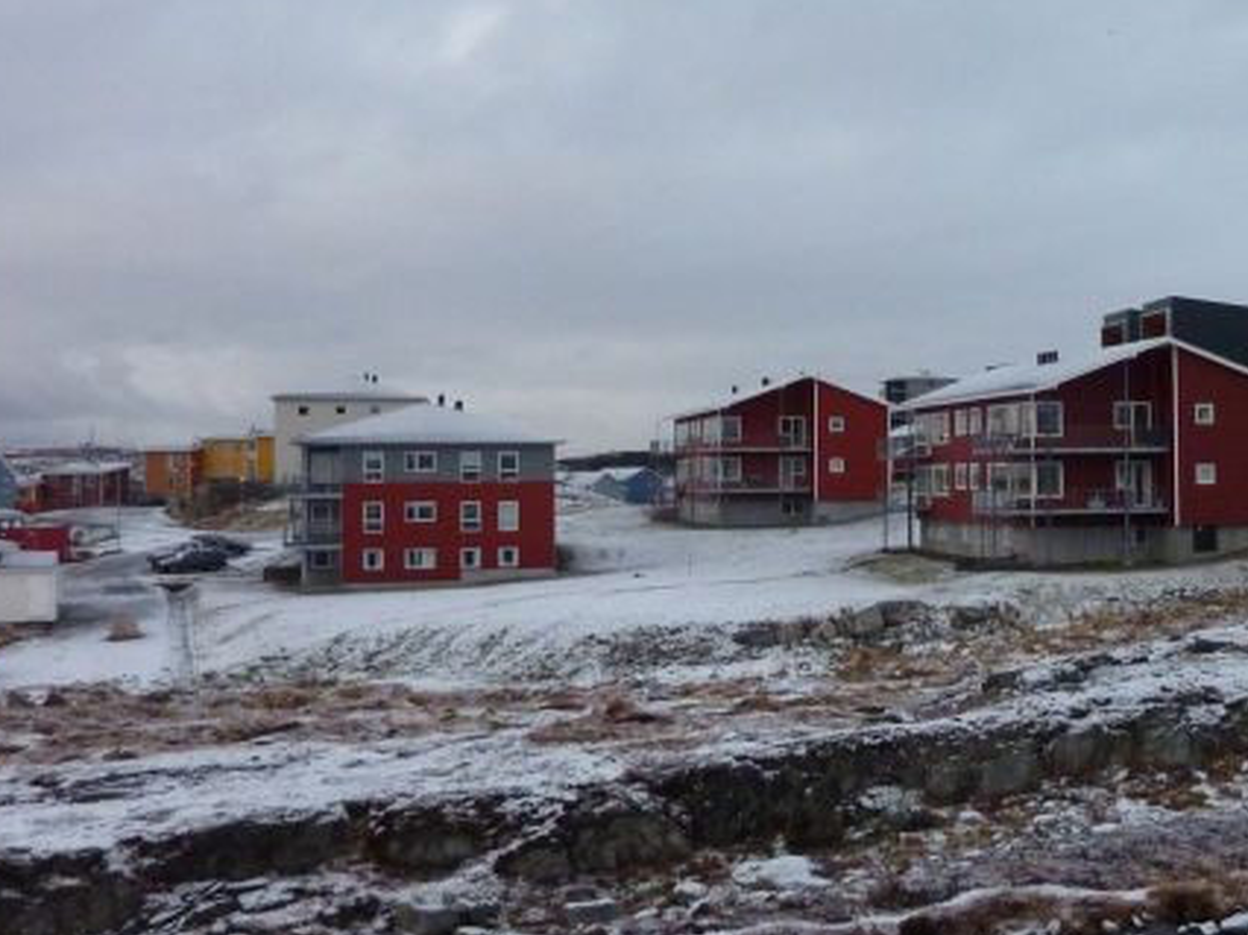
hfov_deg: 39.6
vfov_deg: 30.8
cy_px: 425
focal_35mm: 47
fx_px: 1694
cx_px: 896
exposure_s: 1/250
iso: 250
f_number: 3.3
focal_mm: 4.1
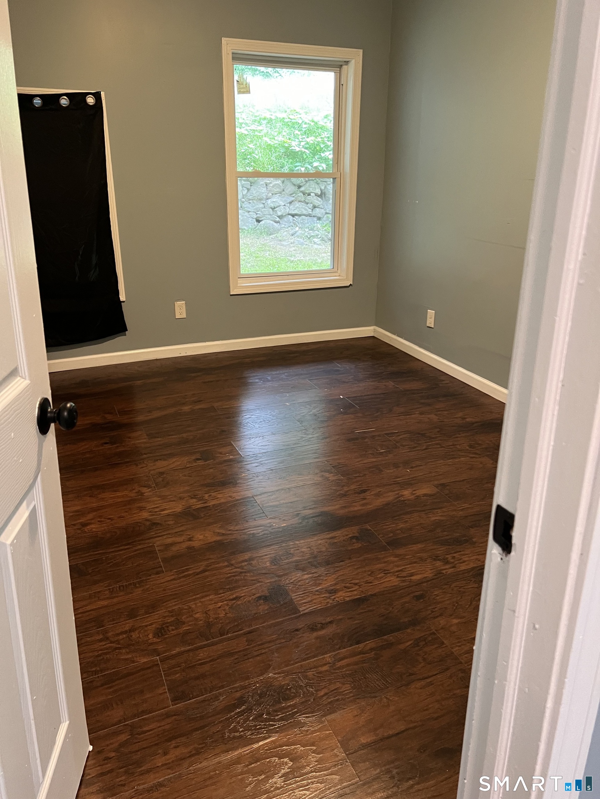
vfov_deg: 67.3
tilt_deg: -18.3
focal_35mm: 26
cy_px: 400
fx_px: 601
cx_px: 300
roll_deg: +1.3
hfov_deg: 53.1
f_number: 1.5
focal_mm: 5.7
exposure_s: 1/40
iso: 400
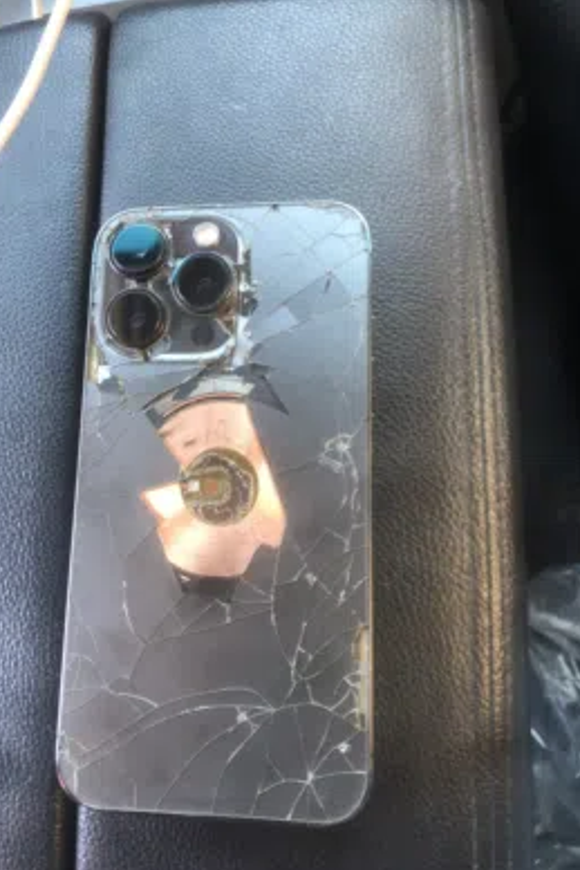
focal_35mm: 30
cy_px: 446
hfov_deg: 43.5
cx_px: 249
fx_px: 724
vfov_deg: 61.9
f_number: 1.8
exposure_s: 1/17
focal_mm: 4
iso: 40
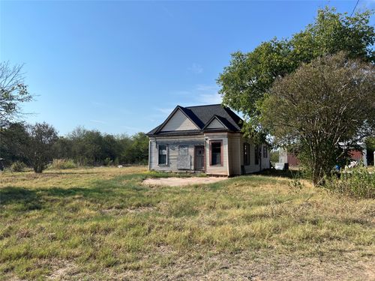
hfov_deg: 67.3
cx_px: 188
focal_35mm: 26
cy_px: 140
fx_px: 282
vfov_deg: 53.1
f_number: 1.5
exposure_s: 1/4831
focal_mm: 5.7
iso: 50
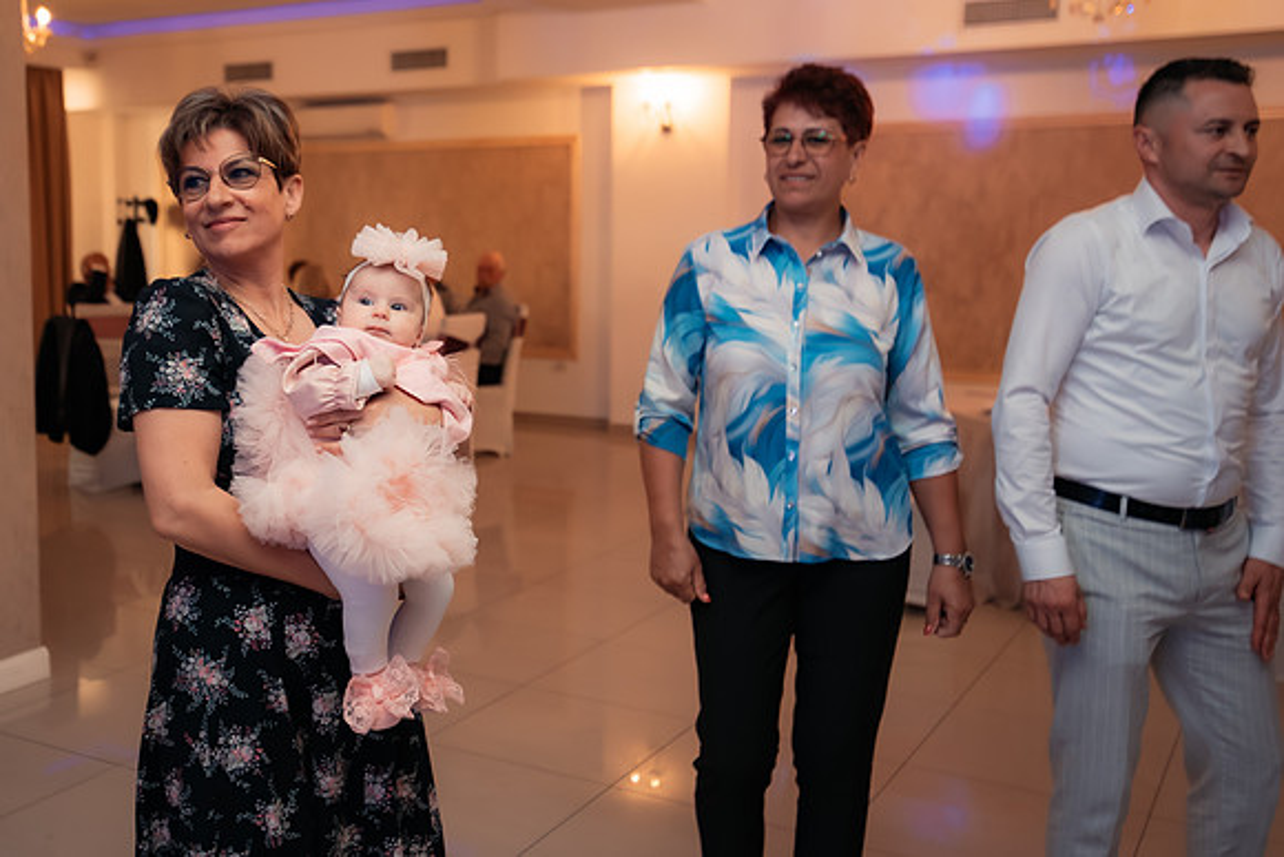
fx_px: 1470
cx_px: 413
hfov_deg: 46.3
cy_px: 365
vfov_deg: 32.4
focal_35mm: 41
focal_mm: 30
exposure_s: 1/200
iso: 1600
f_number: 2.8
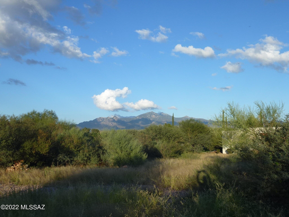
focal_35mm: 30
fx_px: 250
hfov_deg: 60.0
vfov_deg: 46.8
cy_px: 108
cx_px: 144
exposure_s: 1/640
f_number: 3.5
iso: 100
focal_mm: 5.4
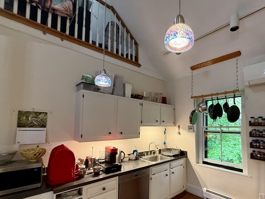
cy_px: 118
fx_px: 138
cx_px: 162
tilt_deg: +3.5
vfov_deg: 70.9
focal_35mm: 18
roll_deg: -0.6
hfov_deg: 86.3
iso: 250
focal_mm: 2.22
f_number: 2.2
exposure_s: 1/60
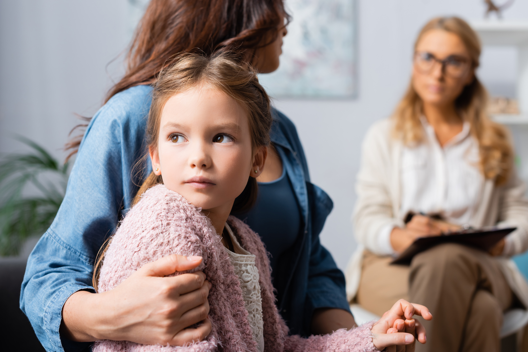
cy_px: 176
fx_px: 733
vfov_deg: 27.0
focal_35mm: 50
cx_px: 264
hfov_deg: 39.6
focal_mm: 50
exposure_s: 1/200
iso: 100
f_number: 4
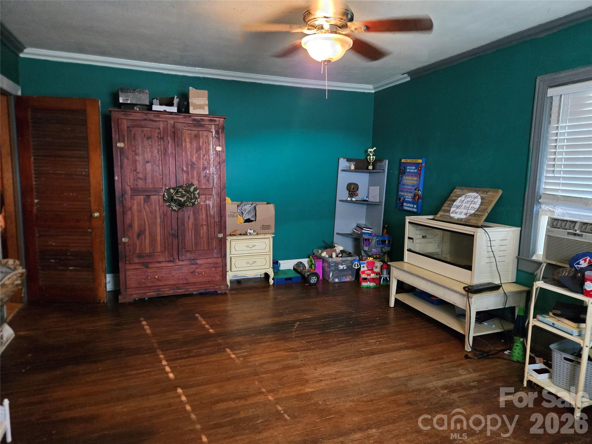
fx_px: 393
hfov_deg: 73.9
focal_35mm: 23
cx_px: 296
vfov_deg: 58.9
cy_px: 222
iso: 1600
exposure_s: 1/60
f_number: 1.8
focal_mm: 5.4
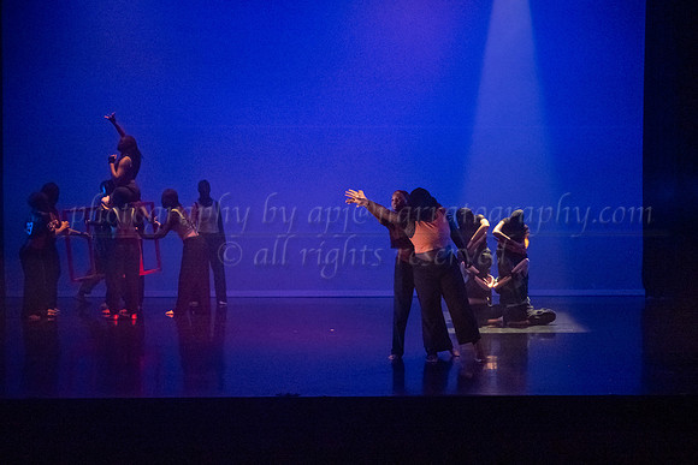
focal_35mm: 71
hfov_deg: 28.5
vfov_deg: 19.3
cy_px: 272
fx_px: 1370
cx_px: 425
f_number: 3.2
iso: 4000
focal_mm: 58
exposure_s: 1/320
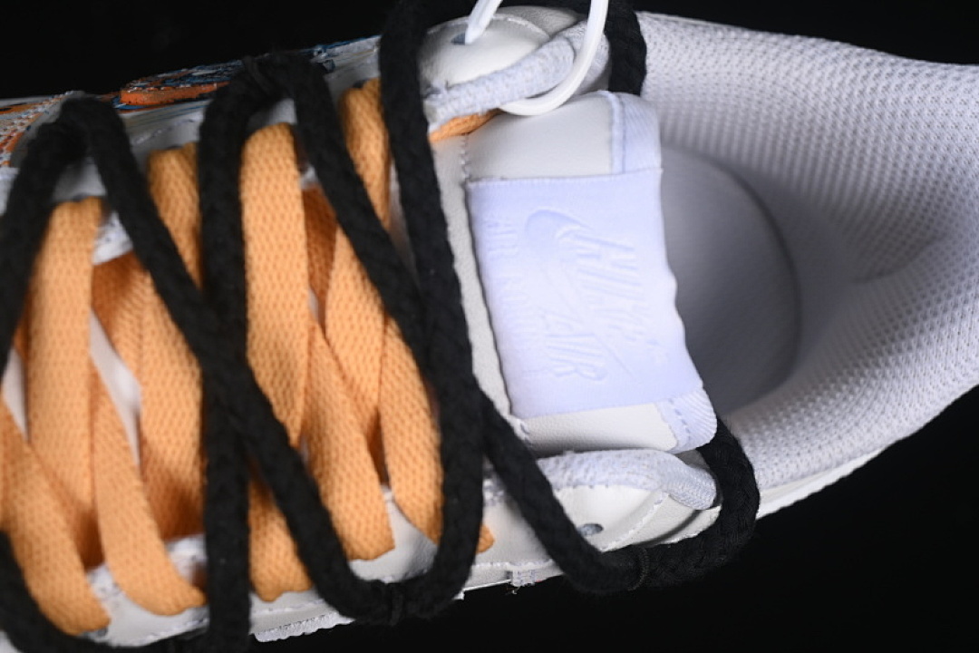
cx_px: 490
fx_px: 2039
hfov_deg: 27.0
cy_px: 326
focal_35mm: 75
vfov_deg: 18.2
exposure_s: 1/80
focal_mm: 50
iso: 160
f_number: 7.1
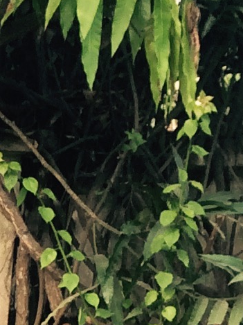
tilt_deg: -10.0
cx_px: -361
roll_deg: -2.1
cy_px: 708
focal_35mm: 202
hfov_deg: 6.9
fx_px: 1893
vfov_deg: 9.1
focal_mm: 4.15
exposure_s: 1/120
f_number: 2.2
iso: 32
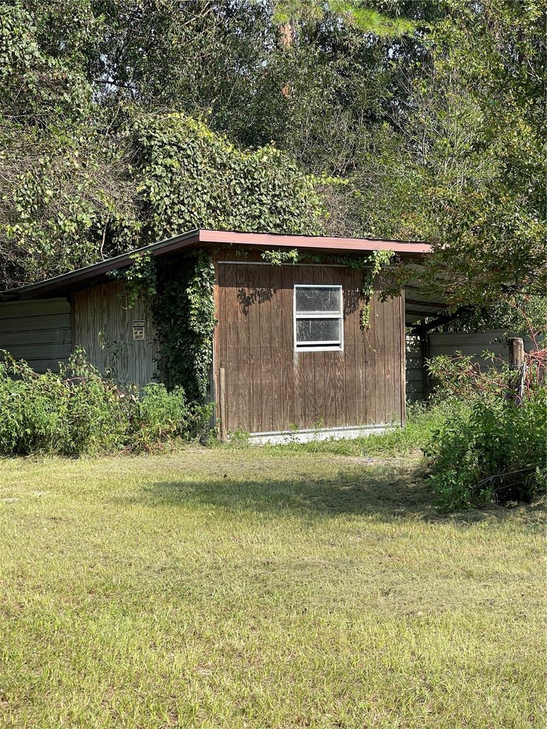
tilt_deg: +2.9
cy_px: 364
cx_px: 274
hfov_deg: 22.9
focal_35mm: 64
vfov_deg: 30.3
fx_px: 1348
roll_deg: +1.7
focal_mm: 7.5
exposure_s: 1/508
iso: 20
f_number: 2.2
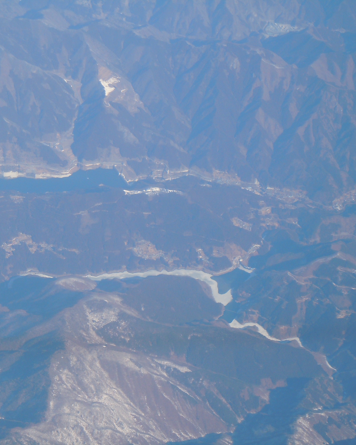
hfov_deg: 11.6
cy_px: 222
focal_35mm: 133
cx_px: 102
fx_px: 1752
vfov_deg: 14.5
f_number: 4.5
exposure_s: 1/320
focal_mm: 18.3
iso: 100
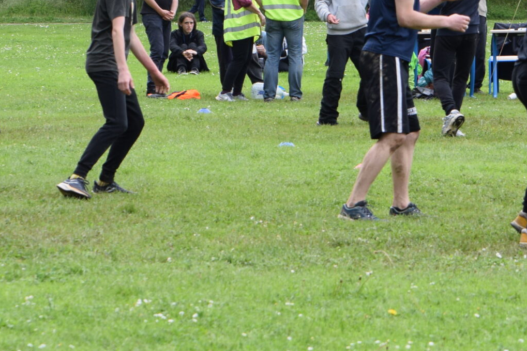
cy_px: -4
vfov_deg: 4.3
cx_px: 297
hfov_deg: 6.4
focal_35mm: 320
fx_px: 4689
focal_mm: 85
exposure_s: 1/200
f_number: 7.1
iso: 400
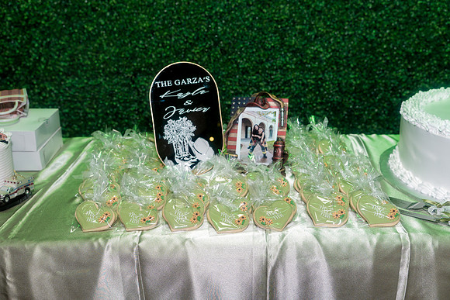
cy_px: 150
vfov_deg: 32.6
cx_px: 225
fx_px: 513
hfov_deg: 47.4
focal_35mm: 41
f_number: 4
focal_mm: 41
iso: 640
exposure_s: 1/250
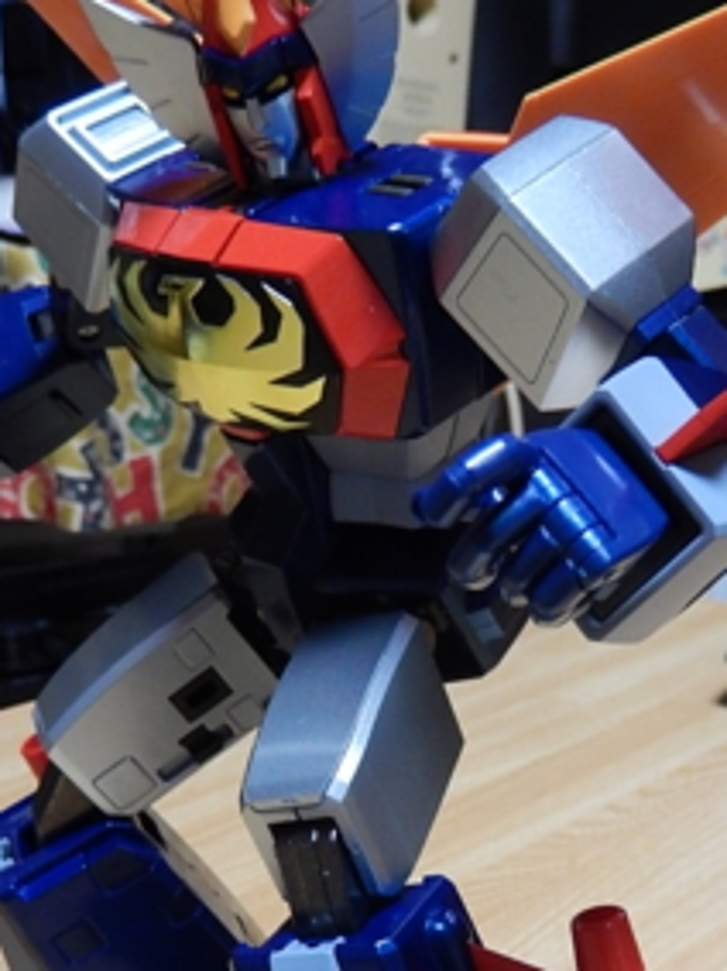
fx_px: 1485
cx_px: 463
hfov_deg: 27.4
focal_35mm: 53
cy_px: 717
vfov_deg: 35.5
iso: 400
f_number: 3.4
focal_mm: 4.5
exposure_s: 1/15
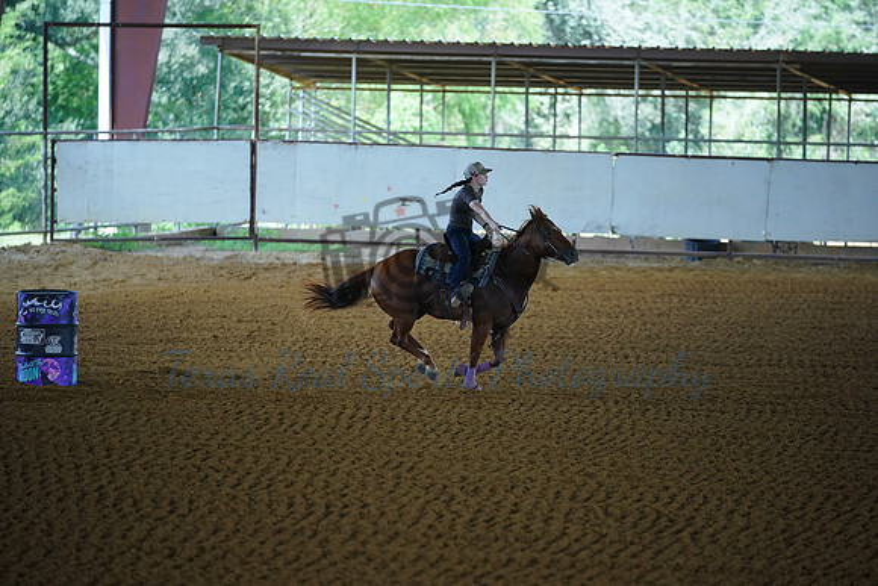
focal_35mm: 200
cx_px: 439
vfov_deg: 6.9
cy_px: 293
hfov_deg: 10.3
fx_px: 4879
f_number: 2.8
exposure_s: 1/2000
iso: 2000
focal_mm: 200
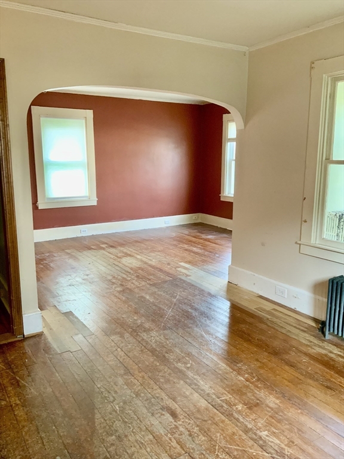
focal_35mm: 29
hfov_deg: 48.2
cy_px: 230
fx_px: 384
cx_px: 172
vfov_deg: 61.7
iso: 250
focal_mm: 3
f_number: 1.8
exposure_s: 1/60
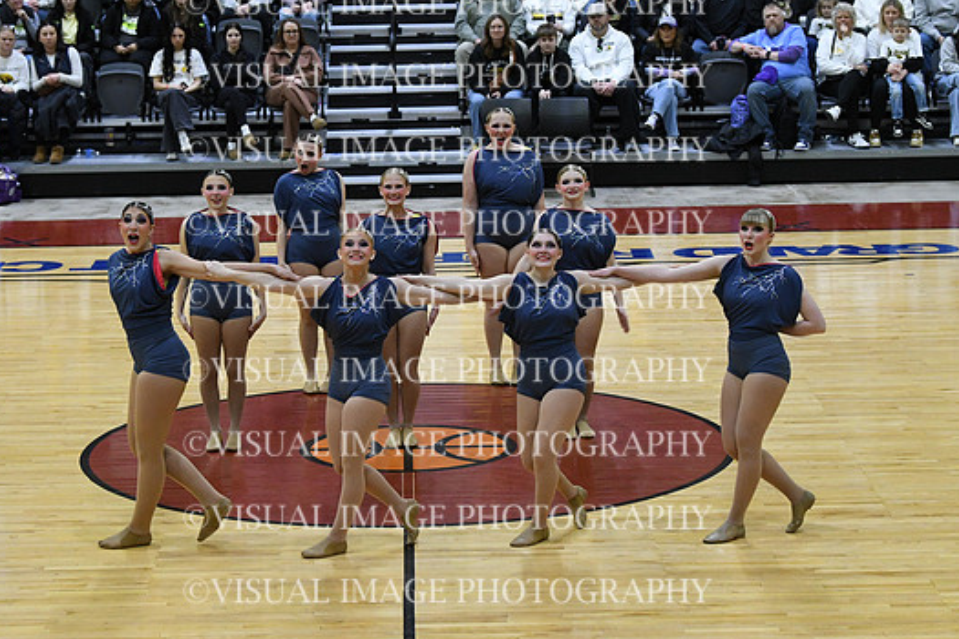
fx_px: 3090
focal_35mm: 116
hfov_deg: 17.6
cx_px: 448
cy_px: 333
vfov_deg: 11.8
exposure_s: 1/400
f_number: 4
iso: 4000
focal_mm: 70
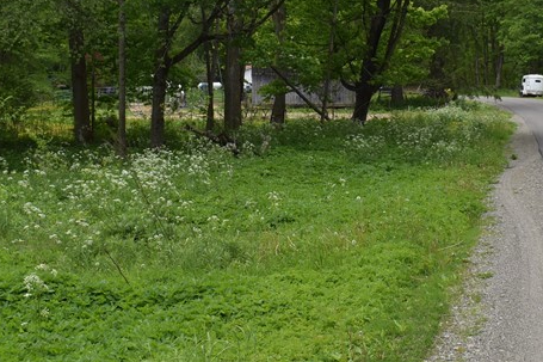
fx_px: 1134
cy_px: 118
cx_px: 293
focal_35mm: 75
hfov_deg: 26.9
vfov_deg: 18.1
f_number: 8
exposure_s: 1/250
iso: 220
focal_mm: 21
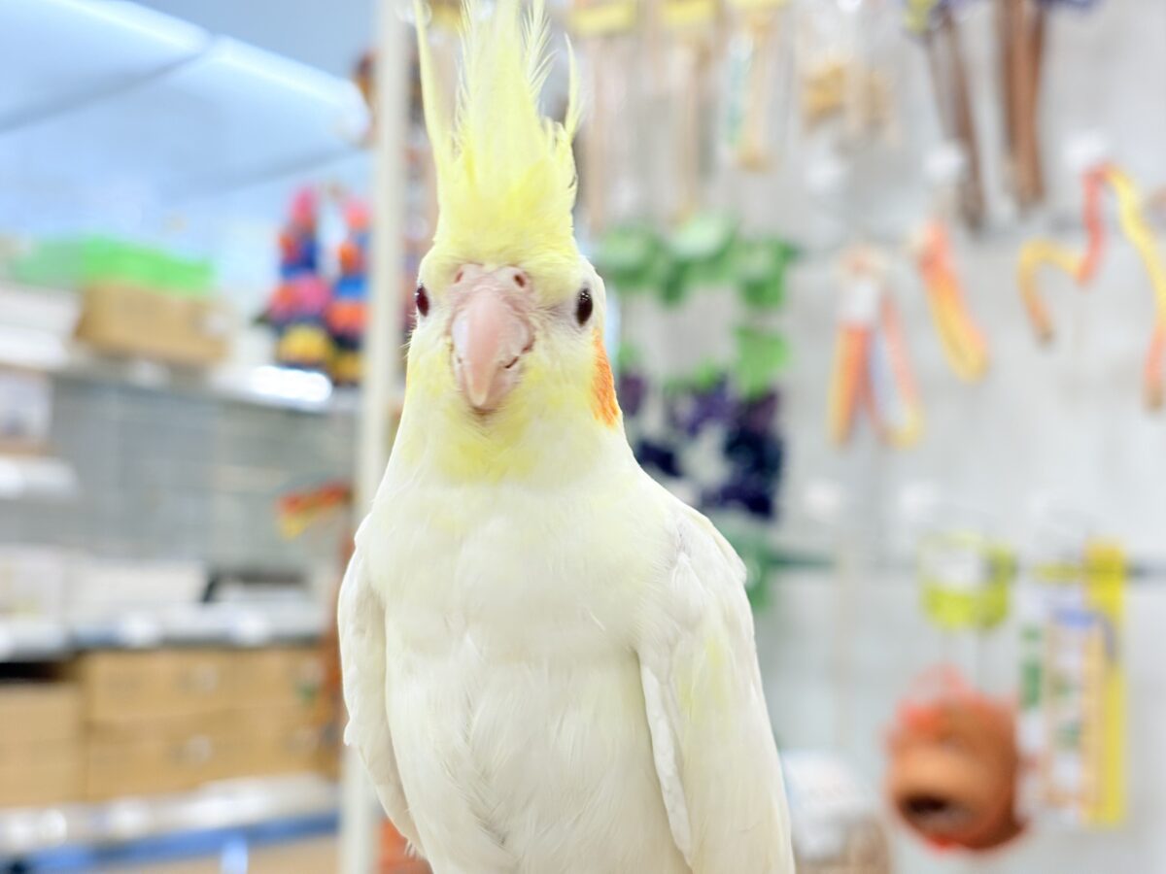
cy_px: 437
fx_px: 1752
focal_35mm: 52
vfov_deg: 28.0
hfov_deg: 36.8
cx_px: 583
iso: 50
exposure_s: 1/50
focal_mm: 5.96
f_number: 1.6
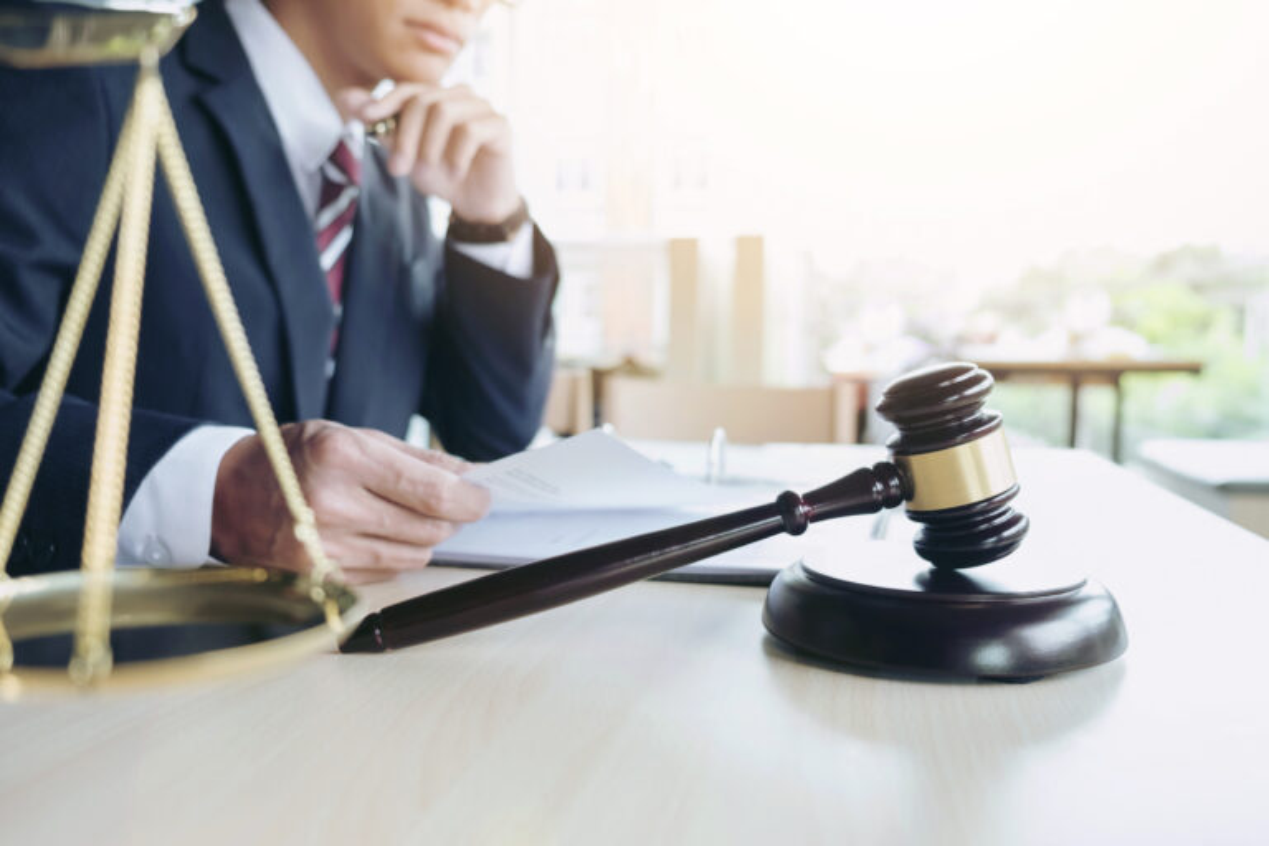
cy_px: 423
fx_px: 1128
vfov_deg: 41.1
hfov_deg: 58.7
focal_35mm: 32
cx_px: 634
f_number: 3.2
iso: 400
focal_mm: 21.4
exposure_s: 1/125
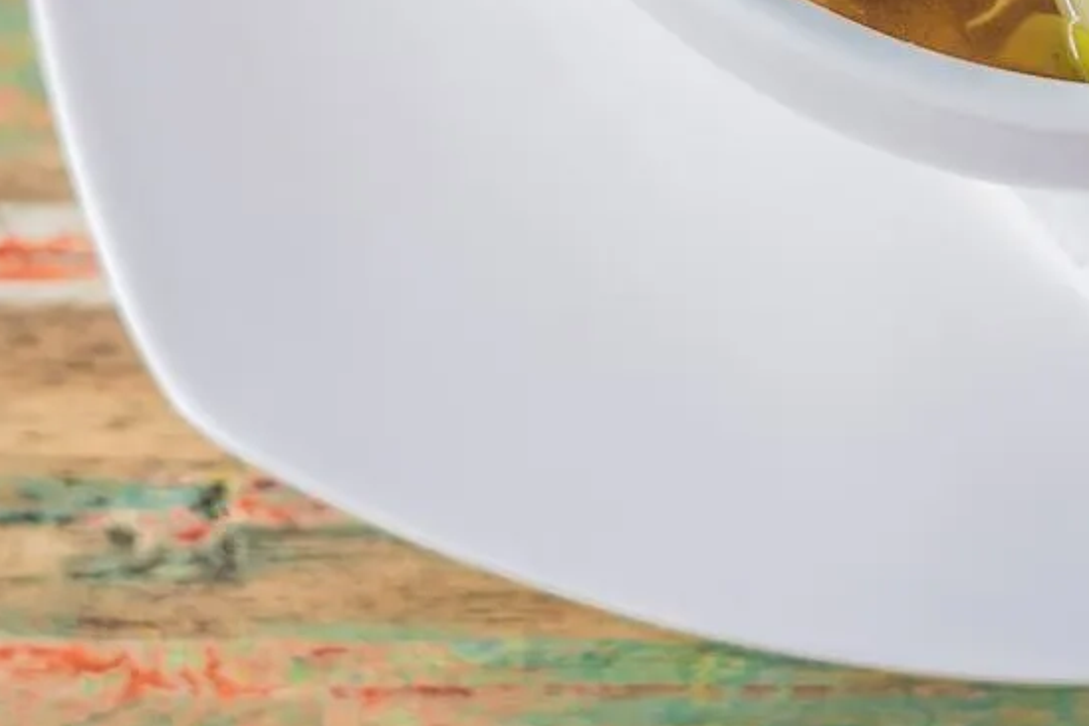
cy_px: -368
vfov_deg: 7.4
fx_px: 5505
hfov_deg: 11.1
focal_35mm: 182
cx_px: 1242
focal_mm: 50
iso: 250
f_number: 2.8
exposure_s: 1/100
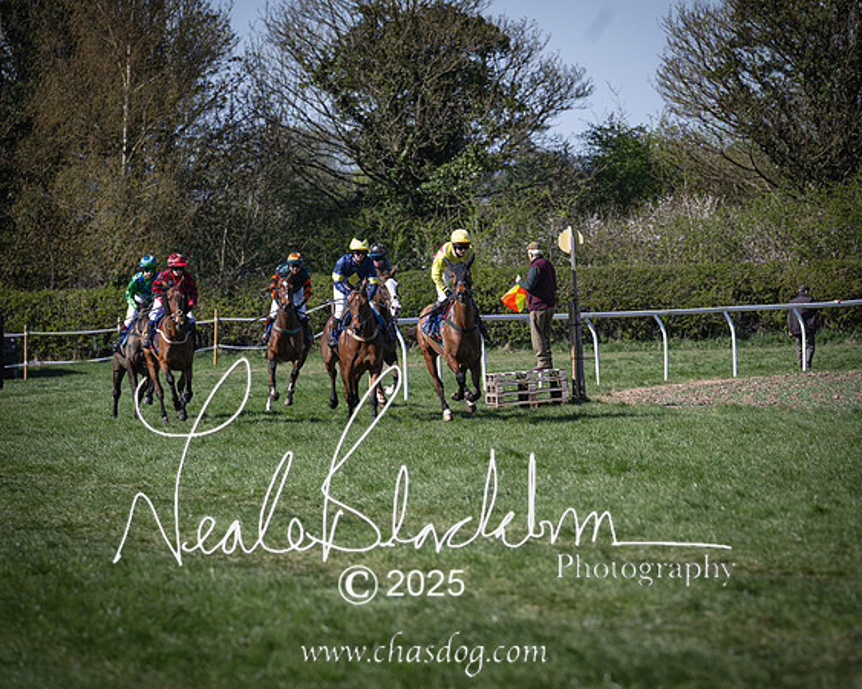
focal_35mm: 225
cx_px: 431
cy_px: 344
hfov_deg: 8.6
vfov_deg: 6.9
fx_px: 5744
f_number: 5
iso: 200
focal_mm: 200
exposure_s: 1/1600
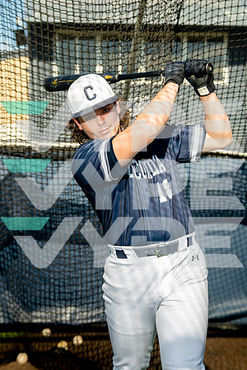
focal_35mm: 71
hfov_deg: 19.3
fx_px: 726
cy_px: 185
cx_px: 117
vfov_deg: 28.6
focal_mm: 47
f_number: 3.5
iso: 100
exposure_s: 1/250
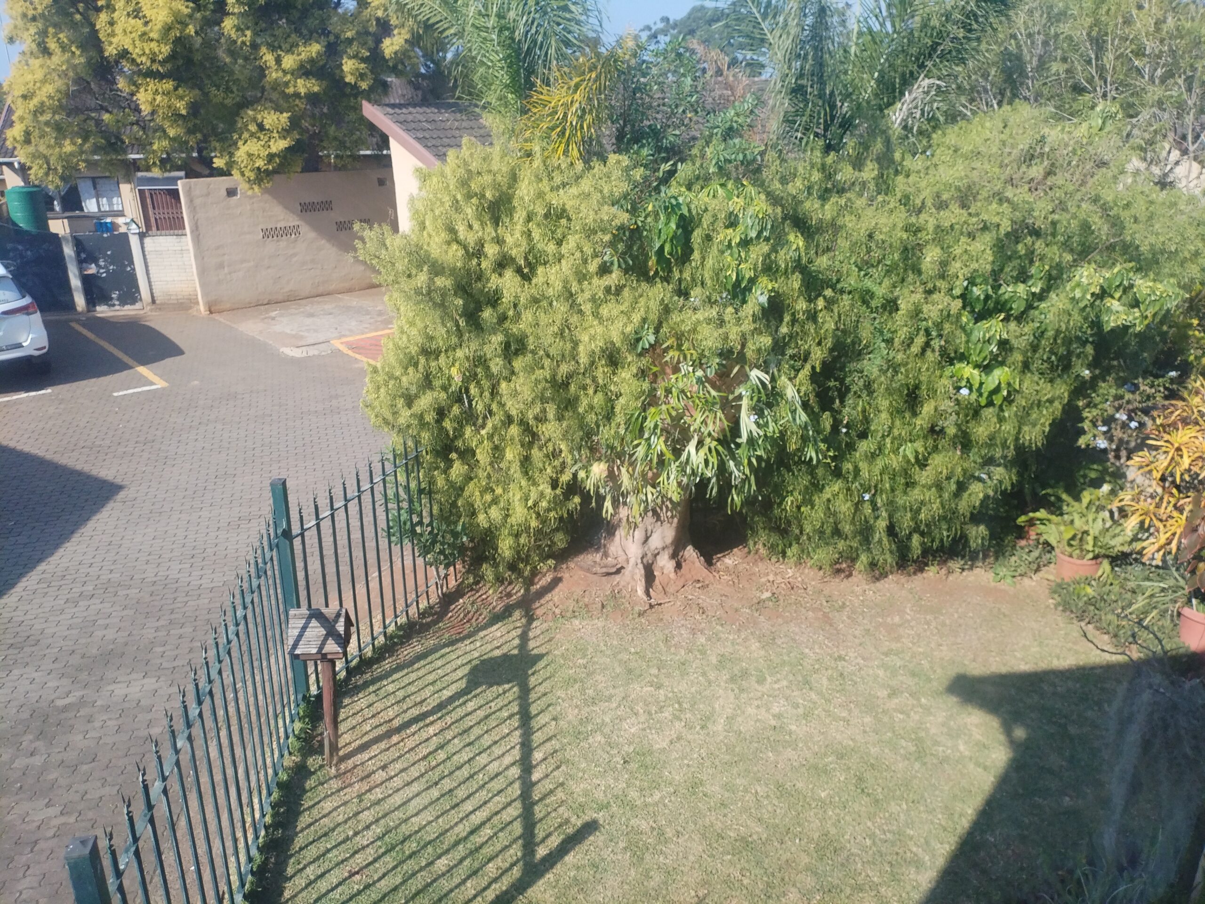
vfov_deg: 53.1
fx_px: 905
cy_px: 452
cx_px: 602
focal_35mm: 26
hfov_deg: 67.3
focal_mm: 4.25
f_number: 1.8
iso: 100
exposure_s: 1/796
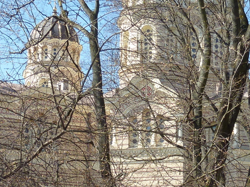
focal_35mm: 108
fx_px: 780
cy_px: 141
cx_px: 128
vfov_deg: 13.7
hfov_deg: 18.2
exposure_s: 1/250
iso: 80
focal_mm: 6.1
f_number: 4
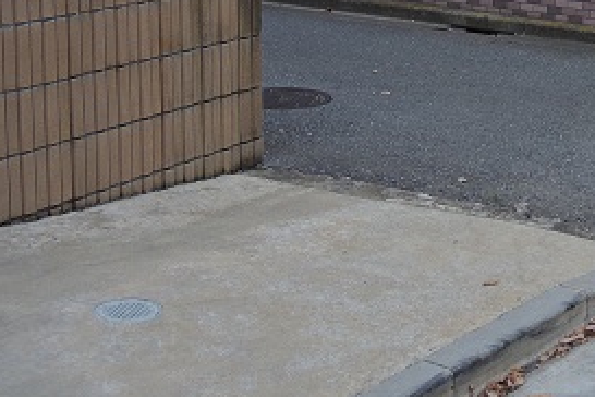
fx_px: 1322
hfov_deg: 24.1
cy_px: 37
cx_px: 606
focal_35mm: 80
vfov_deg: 16.8
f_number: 2.5
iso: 125
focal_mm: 7.6
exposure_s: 1/50
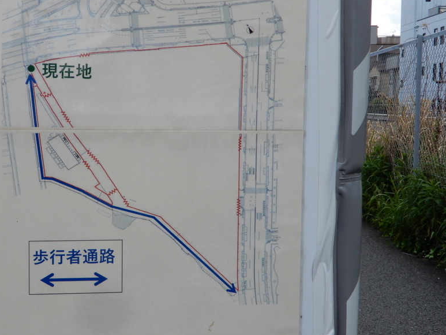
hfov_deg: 32.4
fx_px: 760
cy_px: 168
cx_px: 141
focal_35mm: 59
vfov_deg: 24.8
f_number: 4
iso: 80
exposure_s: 1/400
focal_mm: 6.8
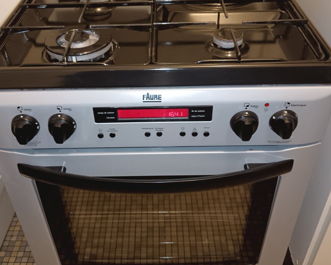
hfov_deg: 46.8
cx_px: 155
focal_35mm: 39
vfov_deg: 38.2
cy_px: 133
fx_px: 382
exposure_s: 1/25
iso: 2671
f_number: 1.9
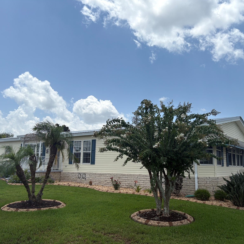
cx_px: 137
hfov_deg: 52.4
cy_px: 122
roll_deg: -0.3
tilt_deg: +10.5
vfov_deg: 52.5
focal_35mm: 31
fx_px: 247
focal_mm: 5.96
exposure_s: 1/6993
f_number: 1.6
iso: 50
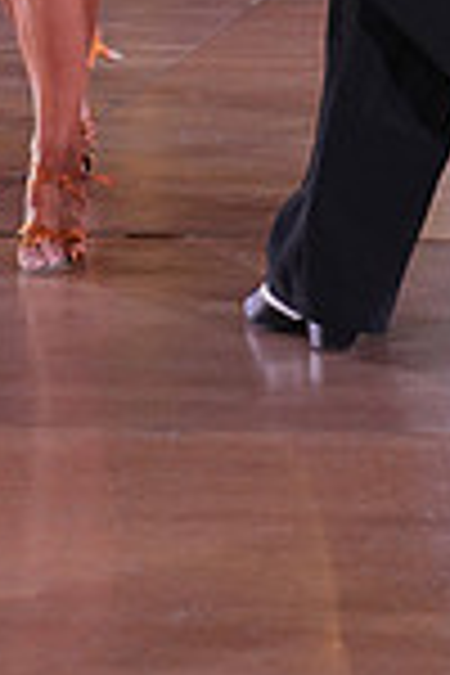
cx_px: 187
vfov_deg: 9.0
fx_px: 4143
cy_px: -459
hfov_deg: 6.2
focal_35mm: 221
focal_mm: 57
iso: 1250
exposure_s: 1/400
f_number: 4
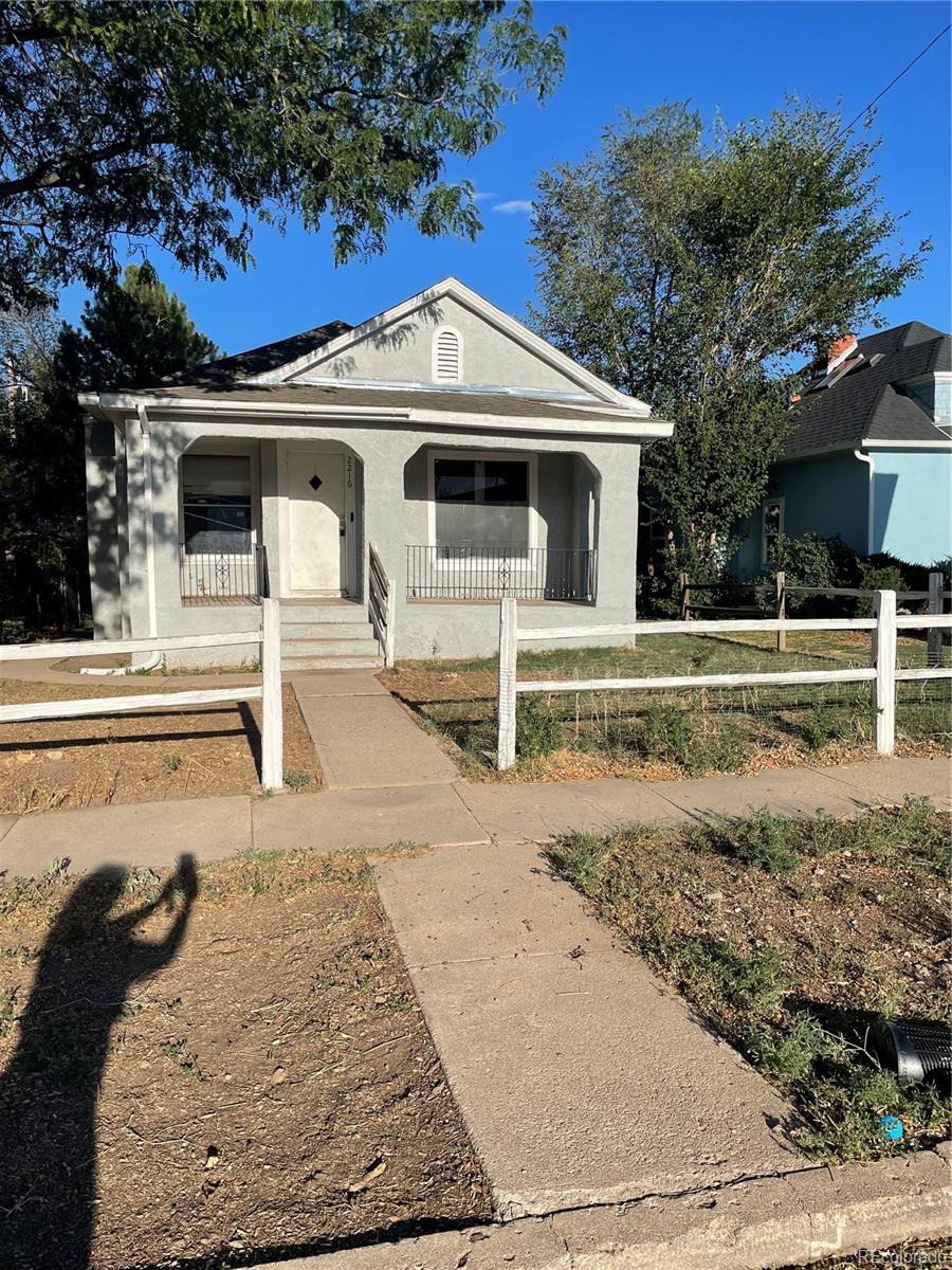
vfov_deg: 67.3
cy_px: 635
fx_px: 953
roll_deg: +0.3
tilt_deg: -3.9
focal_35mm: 26
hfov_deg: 53.1
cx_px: 476
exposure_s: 1/4651
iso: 32
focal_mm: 4.2
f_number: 1.6
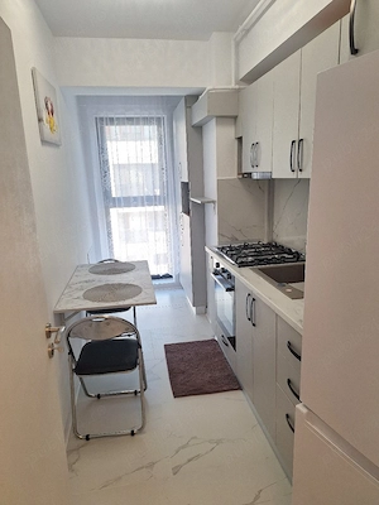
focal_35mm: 23
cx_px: 190
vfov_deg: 73.9
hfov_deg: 58.9
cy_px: 252
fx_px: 336
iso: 40
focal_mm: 5.54
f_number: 1.8
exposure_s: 1/143
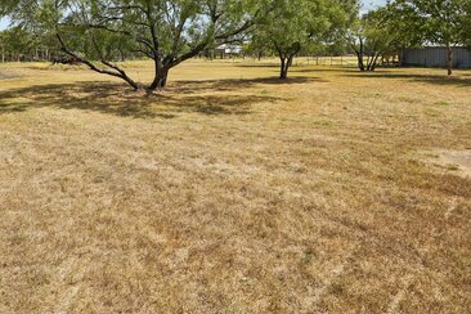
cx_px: 206
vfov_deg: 42.3
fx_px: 378
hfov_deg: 63.7
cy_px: 46
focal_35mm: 29
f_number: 8
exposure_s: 1/400
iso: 100
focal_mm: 16.5
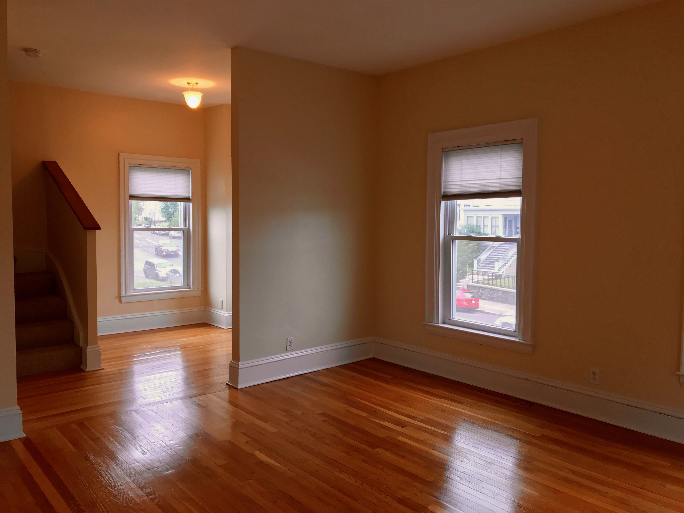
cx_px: 342
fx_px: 553
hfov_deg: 63.4
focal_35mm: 28
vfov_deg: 49.7
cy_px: 256
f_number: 1.8
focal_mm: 3.99
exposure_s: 1/40
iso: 25
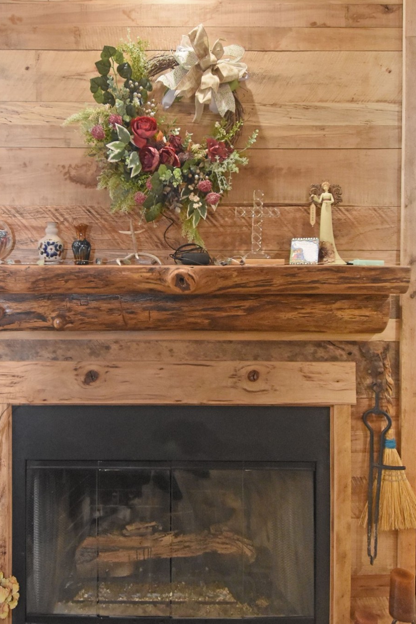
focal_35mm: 24
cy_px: 305
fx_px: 416
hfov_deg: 52.9
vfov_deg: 73.7
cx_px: 172
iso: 2200
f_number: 4.5
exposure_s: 1/60
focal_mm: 10
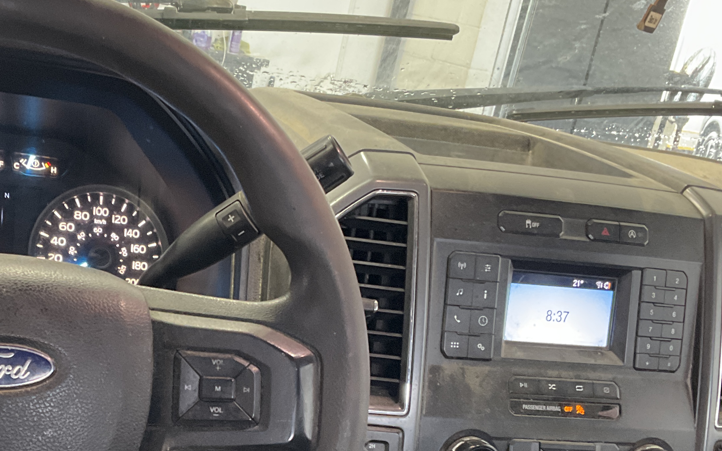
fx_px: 1122
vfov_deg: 22.4
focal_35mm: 57
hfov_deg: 35.0
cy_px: 375
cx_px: 189
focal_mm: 3
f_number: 1.8
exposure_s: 1/40
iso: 200
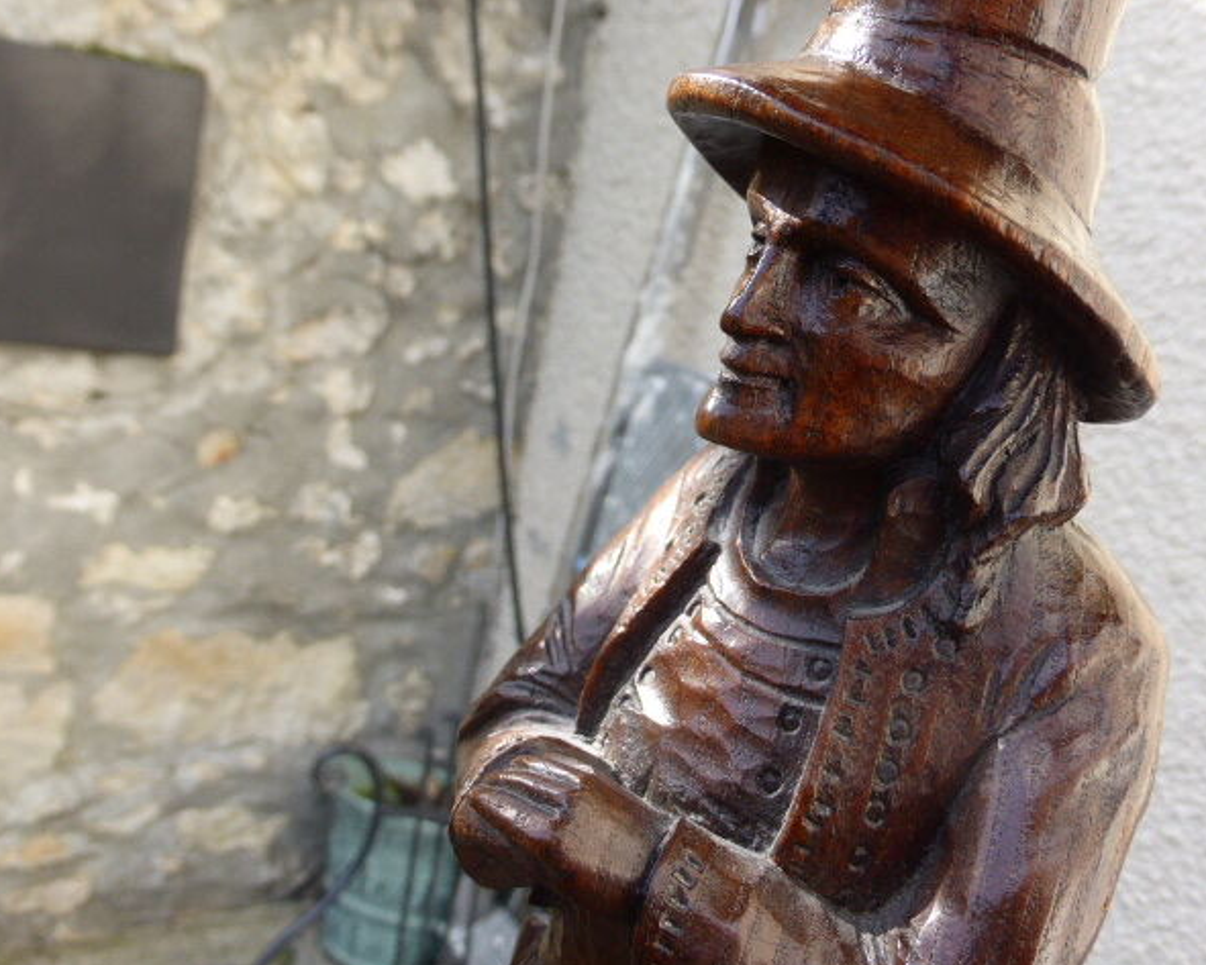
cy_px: 486
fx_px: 1321
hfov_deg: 49.0
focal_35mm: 37
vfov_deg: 40.1
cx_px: 643
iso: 100
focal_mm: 6.1
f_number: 3.7
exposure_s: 1/200
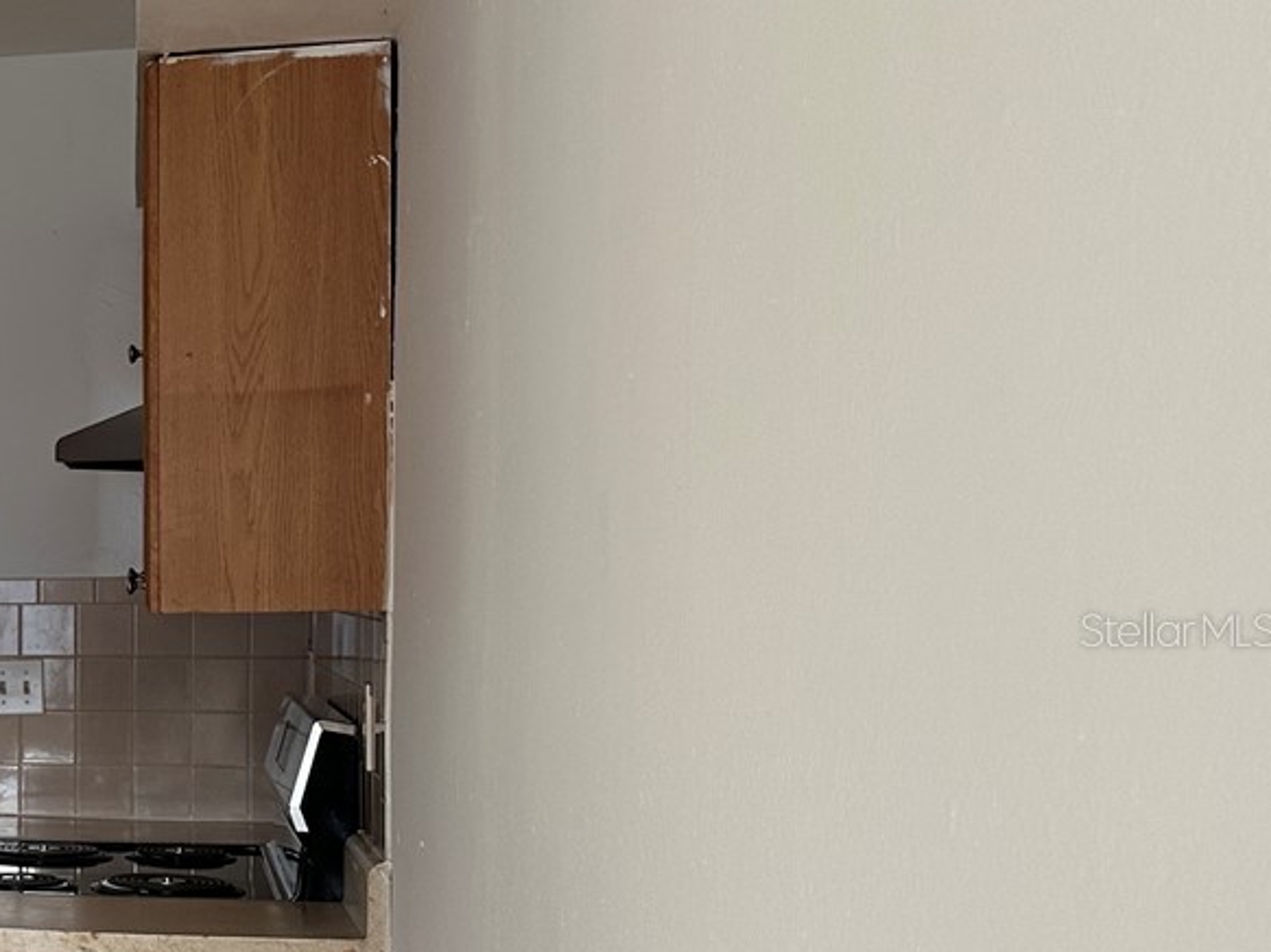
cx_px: -461
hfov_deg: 24.8
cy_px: 629
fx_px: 2422
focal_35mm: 66
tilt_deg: -1.7
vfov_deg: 22.2
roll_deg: -0.8
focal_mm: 6.86
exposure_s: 1/121
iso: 100
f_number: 1.78
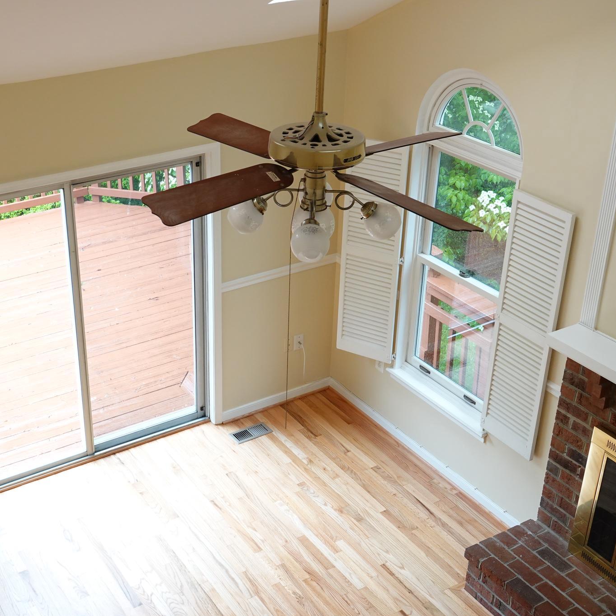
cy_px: 308
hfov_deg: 36.4
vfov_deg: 36.8
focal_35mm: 46
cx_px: 209
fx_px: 926
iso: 500
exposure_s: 1/40
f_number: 4.5
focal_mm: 13.31
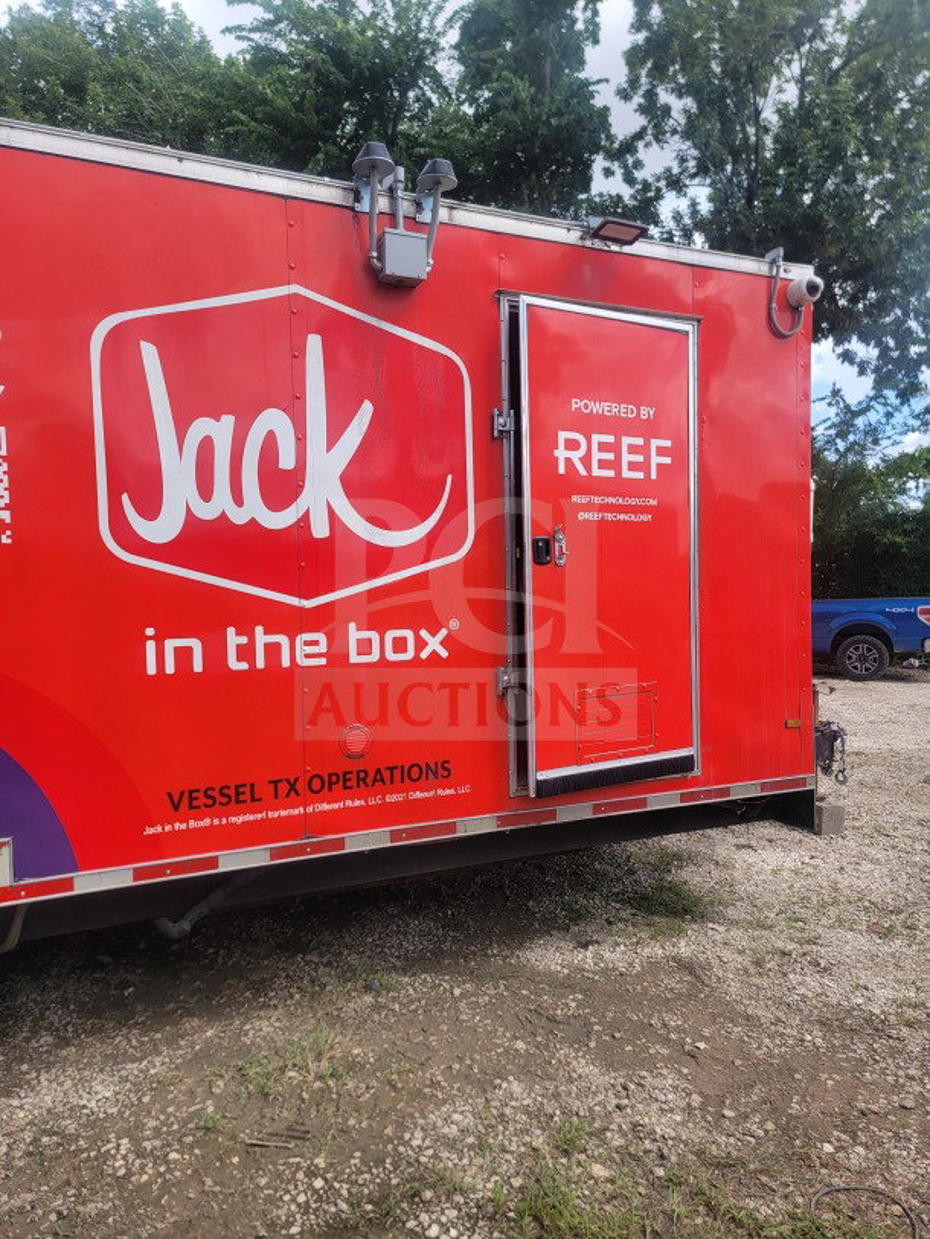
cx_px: 465
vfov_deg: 71.6
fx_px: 859
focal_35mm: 24
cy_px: 620
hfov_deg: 56.8
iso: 16
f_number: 1.8
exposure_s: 1/449
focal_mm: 6.7
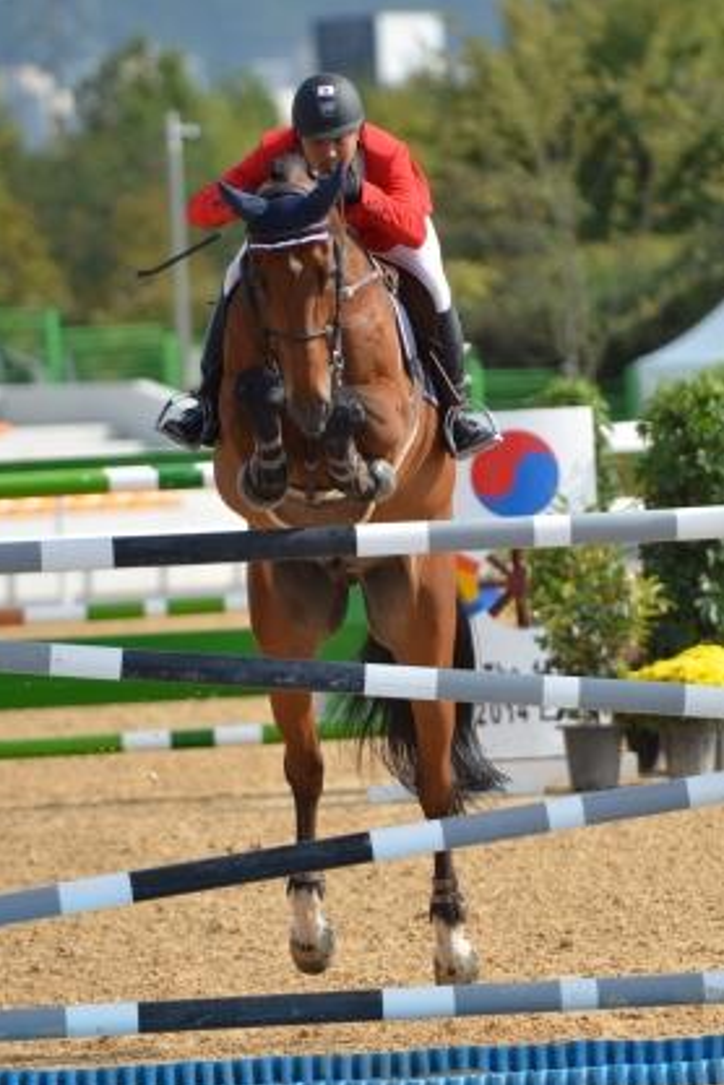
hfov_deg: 4.3
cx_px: 339
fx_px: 9713
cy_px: 578
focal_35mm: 322
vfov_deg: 6.4
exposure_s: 1/8000
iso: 640
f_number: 3.2
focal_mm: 200
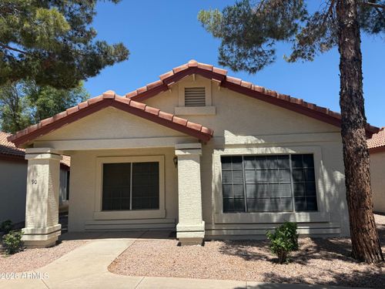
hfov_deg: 71.6
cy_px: 144
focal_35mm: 24
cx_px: 192
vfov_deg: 56.8
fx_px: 267
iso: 80
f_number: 1.78
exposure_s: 1/3584
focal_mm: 6.76
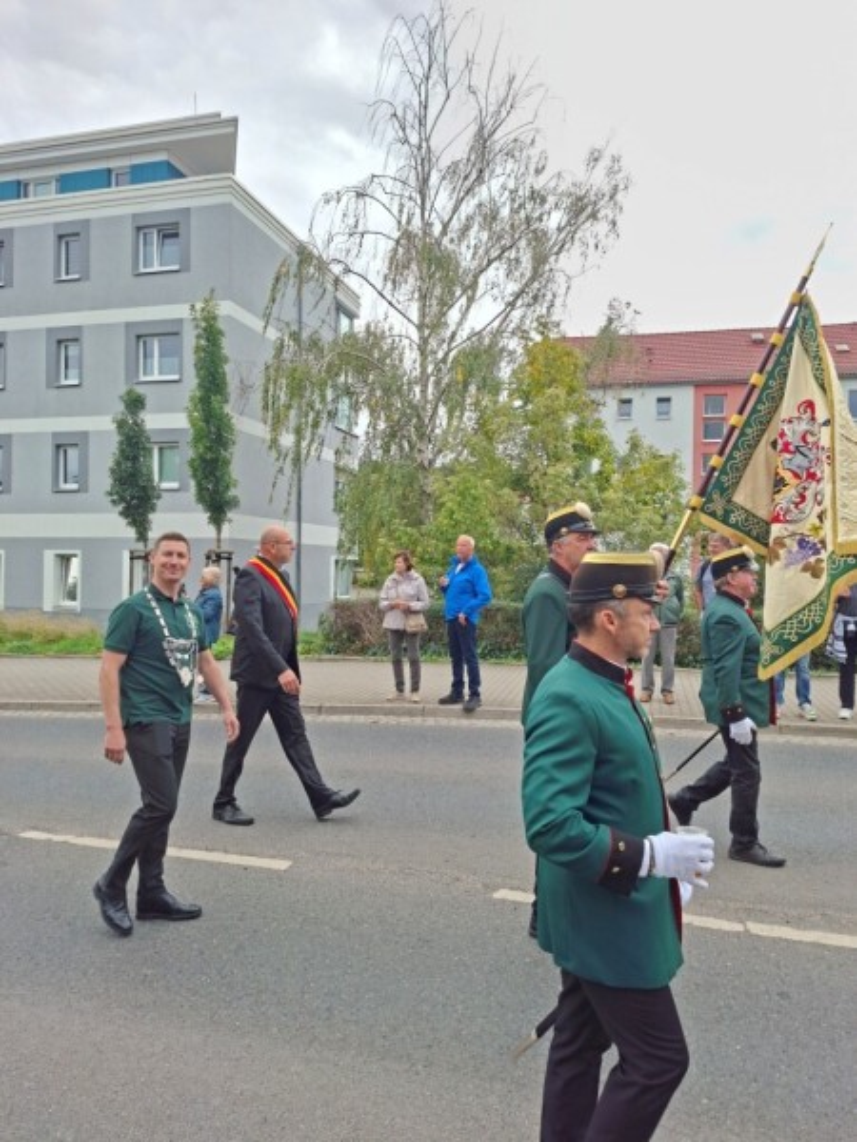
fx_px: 759
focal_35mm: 23
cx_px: 428
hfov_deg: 58.9
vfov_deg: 73.9
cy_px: 571
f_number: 1.8
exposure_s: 1/393
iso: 50
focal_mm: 5.54
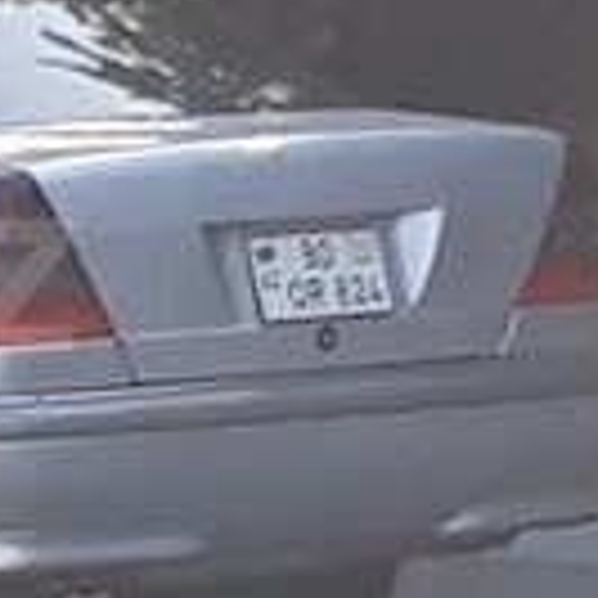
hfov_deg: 13.6
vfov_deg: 14.8
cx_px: -387
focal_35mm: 118
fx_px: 2306
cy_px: 286
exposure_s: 1/647
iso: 40
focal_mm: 3.71
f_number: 1.7
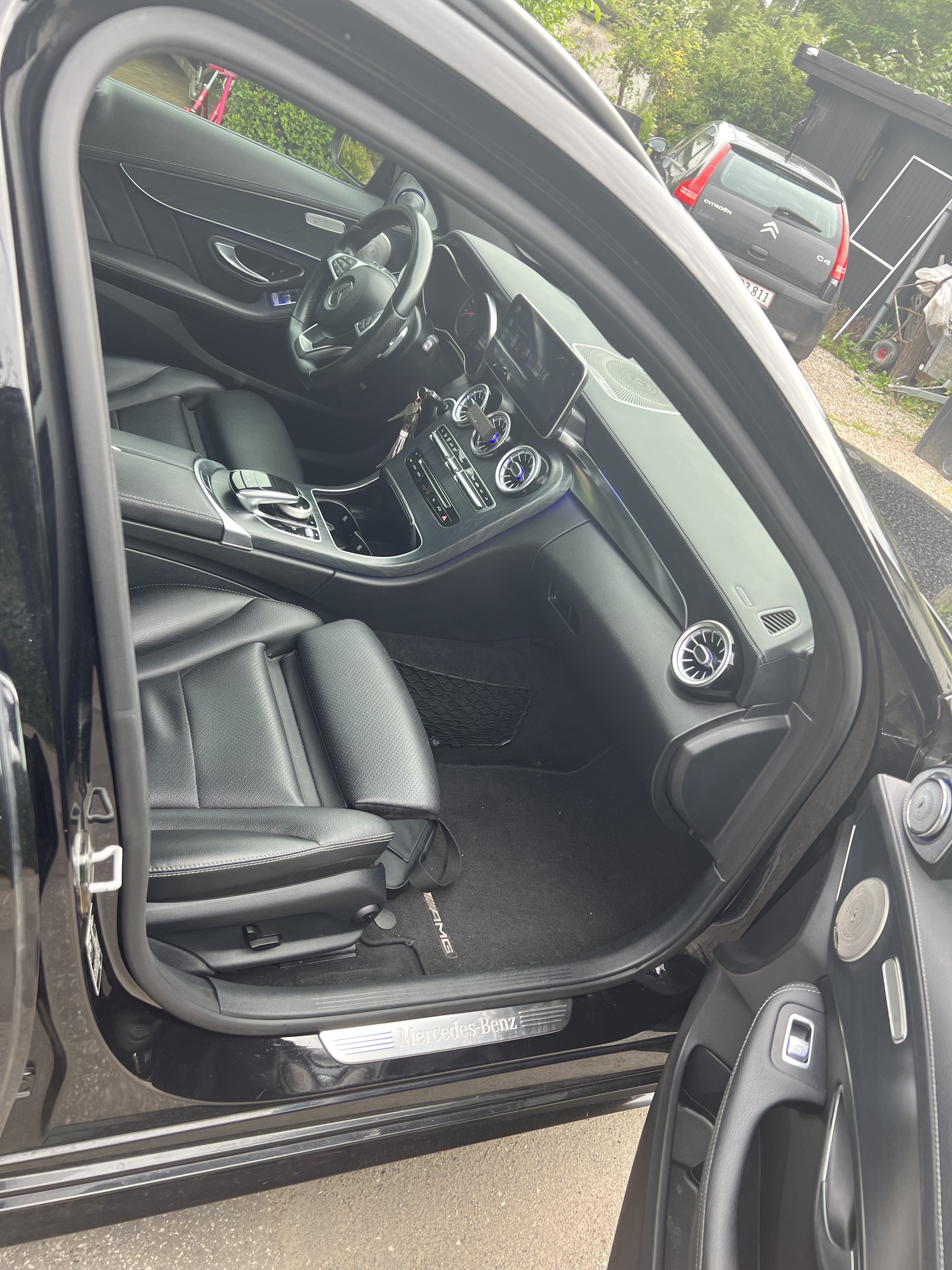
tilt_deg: -31.8
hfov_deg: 53.1
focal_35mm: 26
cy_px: 635
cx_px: 476
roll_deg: -27.0
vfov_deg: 67.3
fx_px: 953
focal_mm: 5.7
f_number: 1.5
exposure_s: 1/171
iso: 50
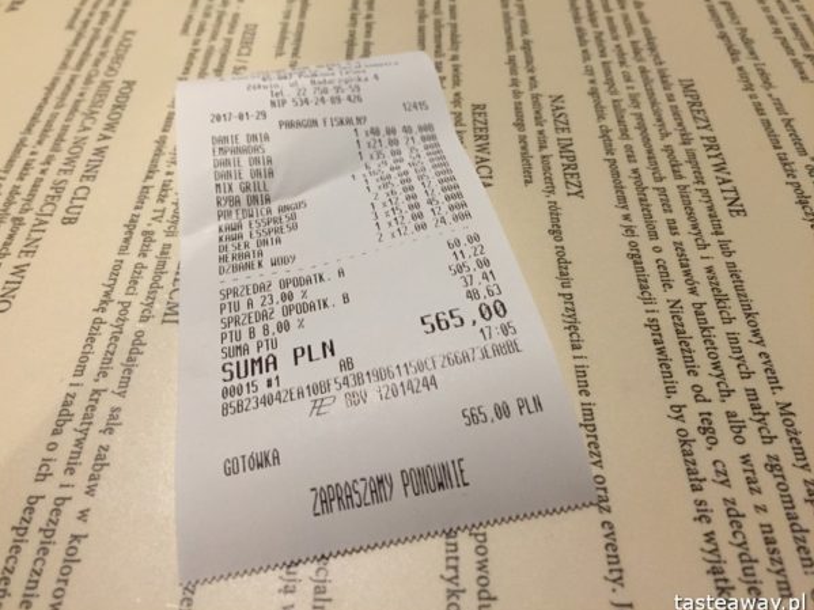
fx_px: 729
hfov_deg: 58.3
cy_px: 293
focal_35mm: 31
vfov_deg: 45.4
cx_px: 381
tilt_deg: -48.7
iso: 200
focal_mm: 4.15
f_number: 2.2
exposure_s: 1/33
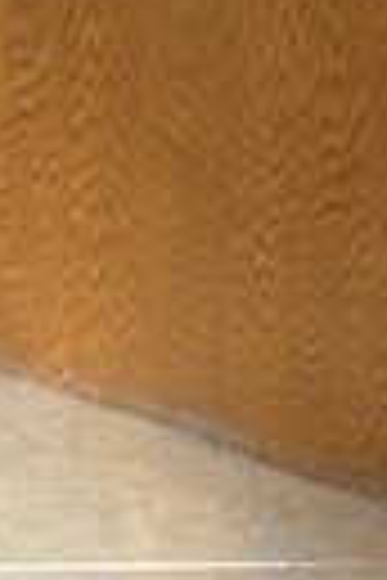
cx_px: -873
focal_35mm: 214
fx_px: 3450
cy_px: -962
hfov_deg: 5.9
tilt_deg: -4.0
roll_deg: +1.4
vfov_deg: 8.5
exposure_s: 1/120
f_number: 1.5
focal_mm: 5.7
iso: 50
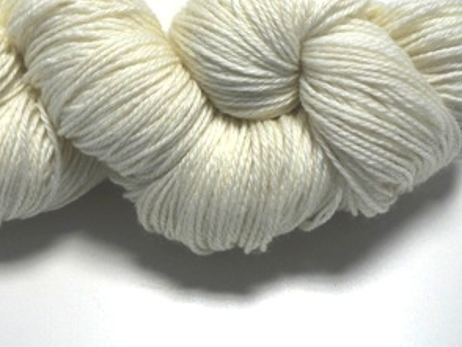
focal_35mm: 47
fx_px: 628
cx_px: 179
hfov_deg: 40.2
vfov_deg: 30.8
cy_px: 129
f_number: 2.8
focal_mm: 6
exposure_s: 1/30
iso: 150
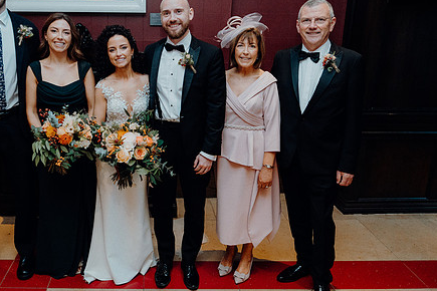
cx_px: 154
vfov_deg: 41.0
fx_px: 388
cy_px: 125
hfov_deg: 57.7
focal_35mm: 32
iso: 3200
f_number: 3.5
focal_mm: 24
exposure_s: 1/160
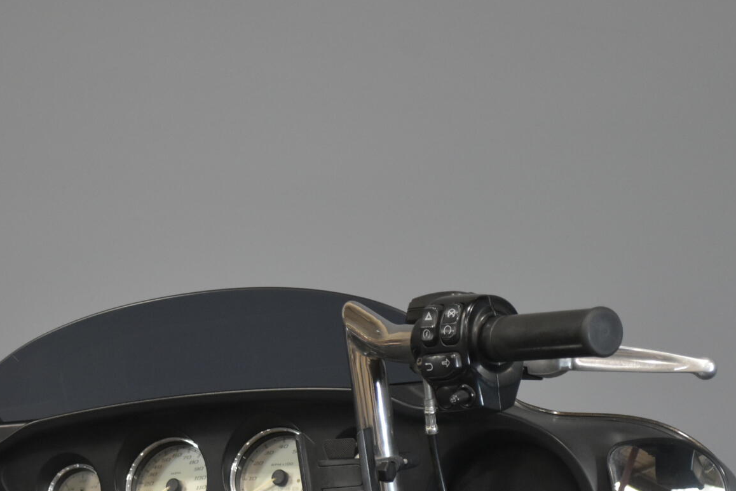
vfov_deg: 12.0
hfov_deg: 17.9
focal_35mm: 114
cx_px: 230
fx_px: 2331
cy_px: 416
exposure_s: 1/25
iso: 1600
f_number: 5.3
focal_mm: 44
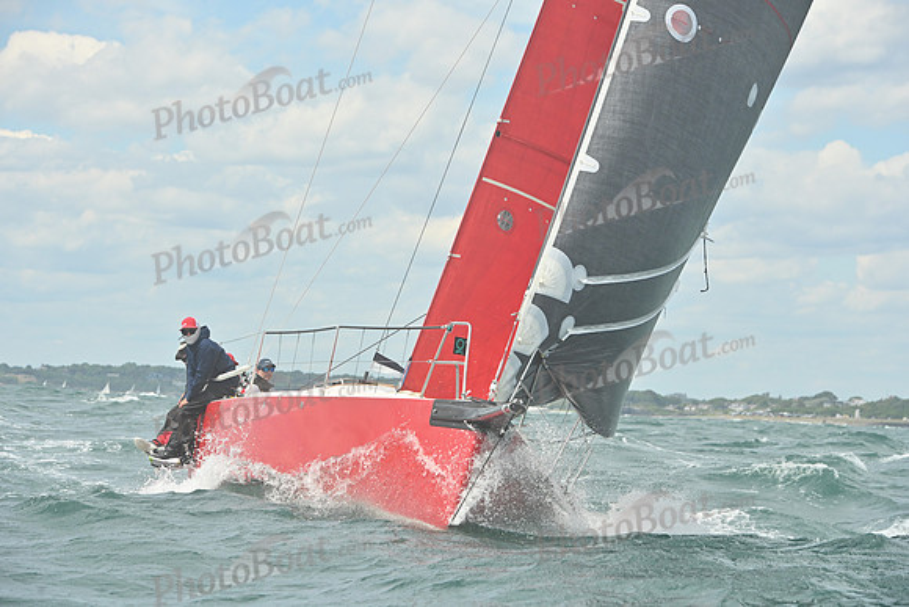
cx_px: 454
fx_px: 3788
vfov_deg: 9.2
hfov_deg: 13.7
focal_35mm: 150
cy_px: 304
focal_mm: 150
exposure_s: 1/1250
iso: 320
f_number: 10
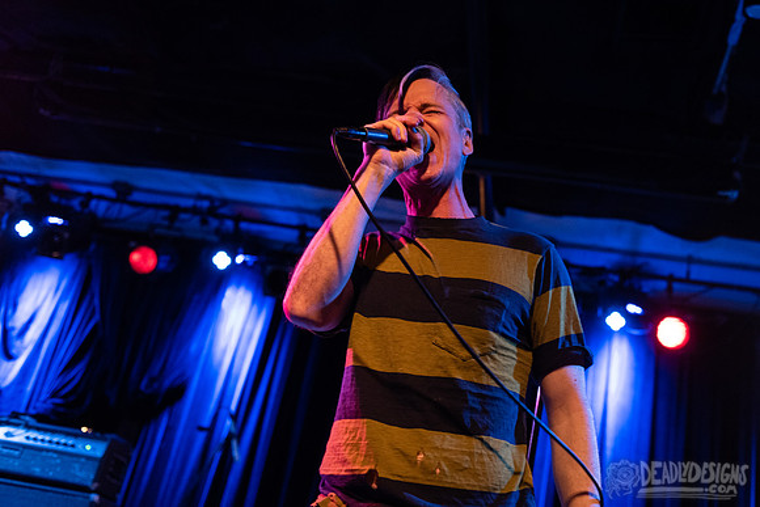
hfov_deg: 43.7
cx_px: 447
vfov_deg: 30.0
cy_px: 209
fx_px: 945
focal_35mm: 45
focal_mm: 38
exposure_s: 1/160
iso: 2000
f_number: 3.2
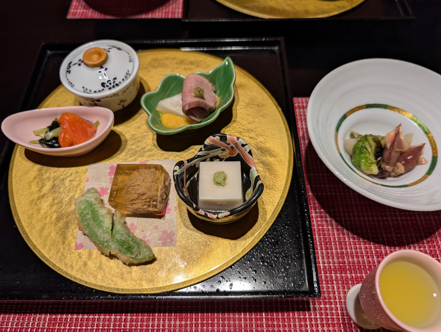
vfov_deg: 56.9
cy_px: 166
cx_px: 220
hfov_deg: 71.5
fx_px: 306
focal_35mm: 24
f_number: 1.68
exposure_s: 1/23.8
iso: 135
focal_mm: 6.9
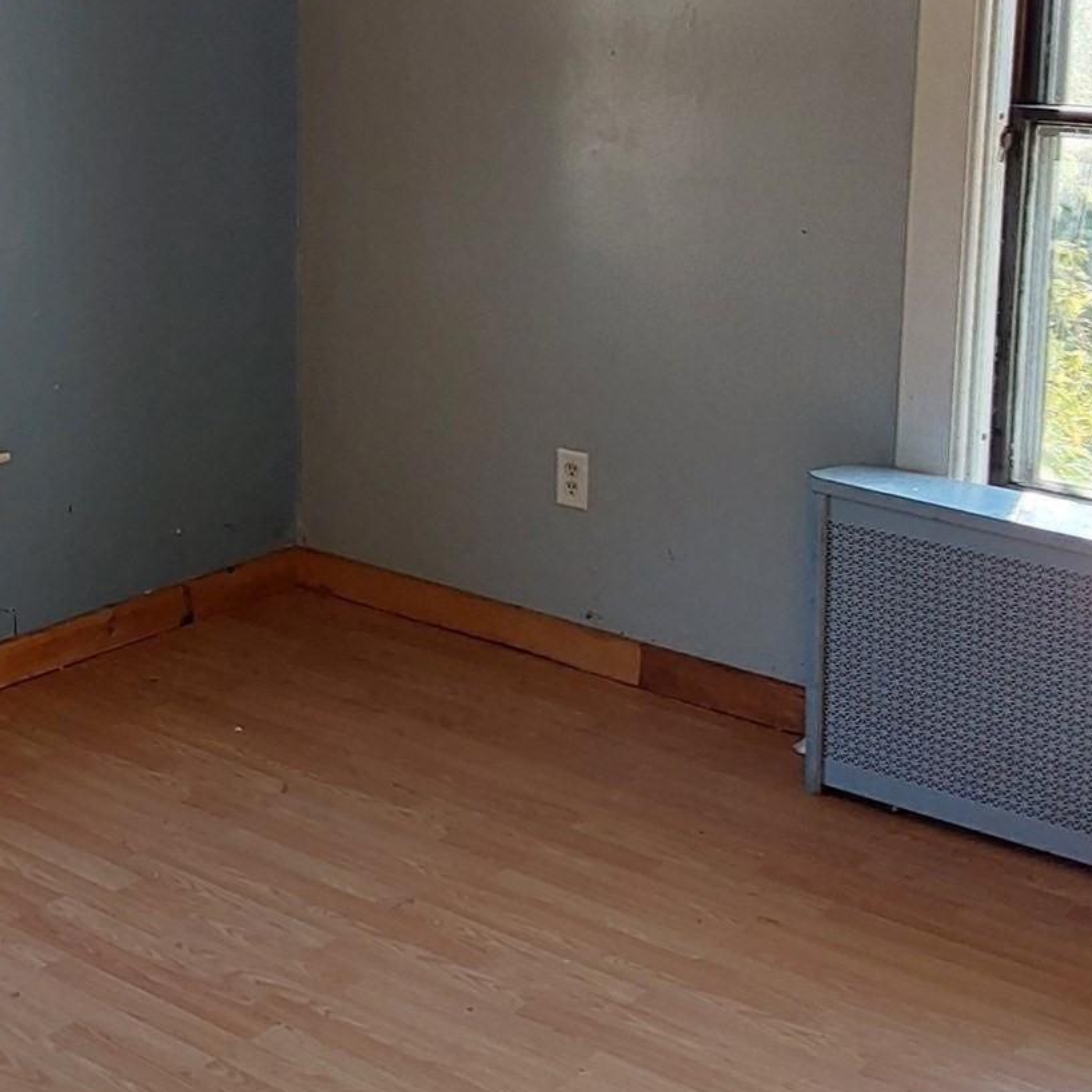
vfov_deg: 27.2
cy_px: 223
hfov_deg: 27.1
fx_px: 2213
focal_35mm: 62
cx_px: 182
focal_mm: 2.91
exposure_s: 1/120
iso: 100
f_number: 1.9
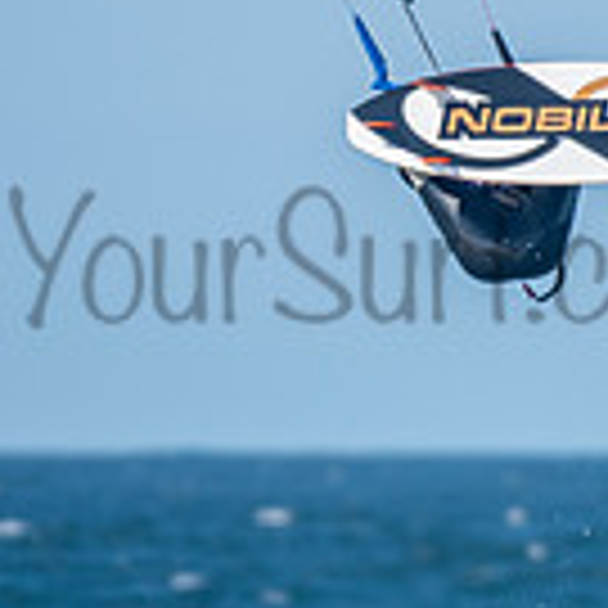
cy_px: 218
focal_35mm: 1867
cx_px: 473
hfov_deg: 0.9
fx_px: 37100
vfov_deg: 0.9
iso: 450
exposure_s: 1/1600
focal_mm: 500
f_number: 5.6
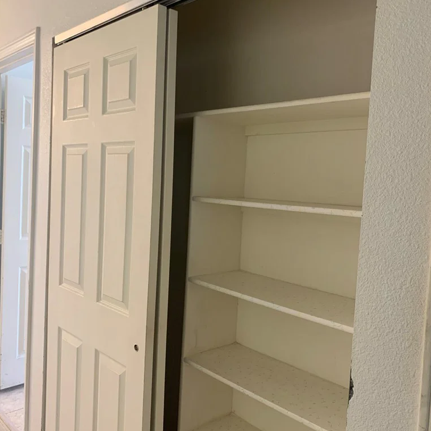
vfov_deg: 52.5
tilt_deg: -3.9
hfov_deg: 52.5
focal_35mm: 31
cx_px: 217
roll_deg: -3.5
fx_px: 437
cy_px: 209
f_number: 1.8
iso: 160
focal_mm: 4.25
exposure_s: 1/60
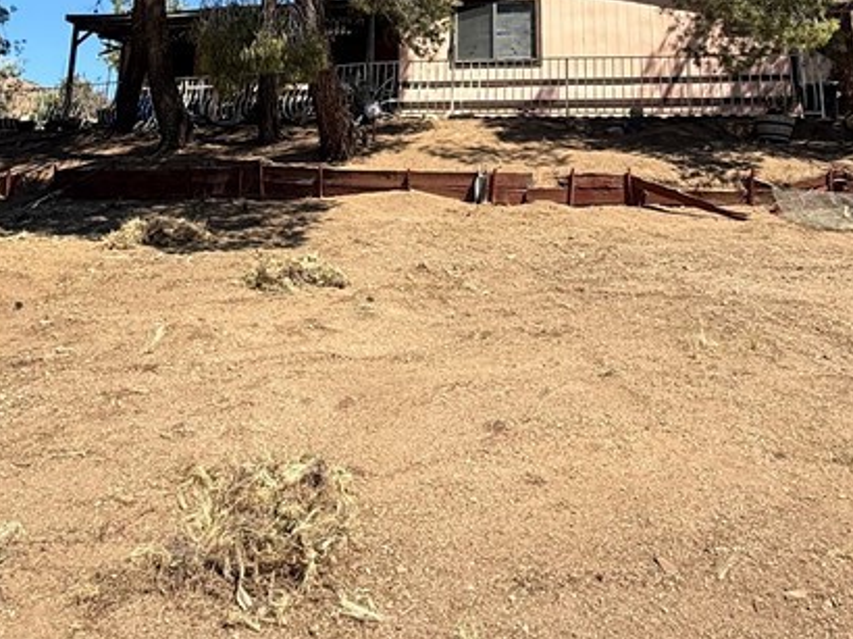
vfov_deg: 37.0
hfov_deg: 52.4
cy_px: 21
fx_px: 862
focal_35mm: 35
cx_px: 360
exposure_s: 1/1189
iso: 50
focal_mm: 2.22
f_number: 2.2
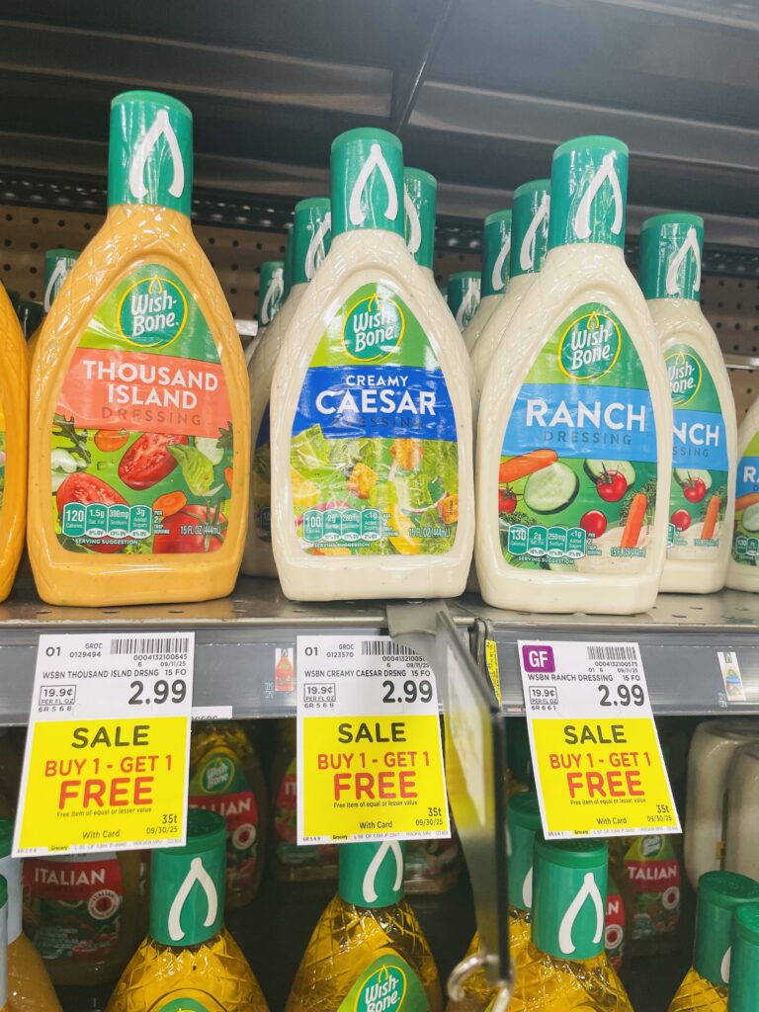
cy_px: 506
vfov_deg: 67.3
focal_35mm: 26
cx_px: 380
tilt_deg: -2.0
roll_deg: -2.7
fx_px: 760
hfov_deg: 53.1
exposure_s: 1/66
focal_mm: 4.2
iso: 80
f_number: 1.6
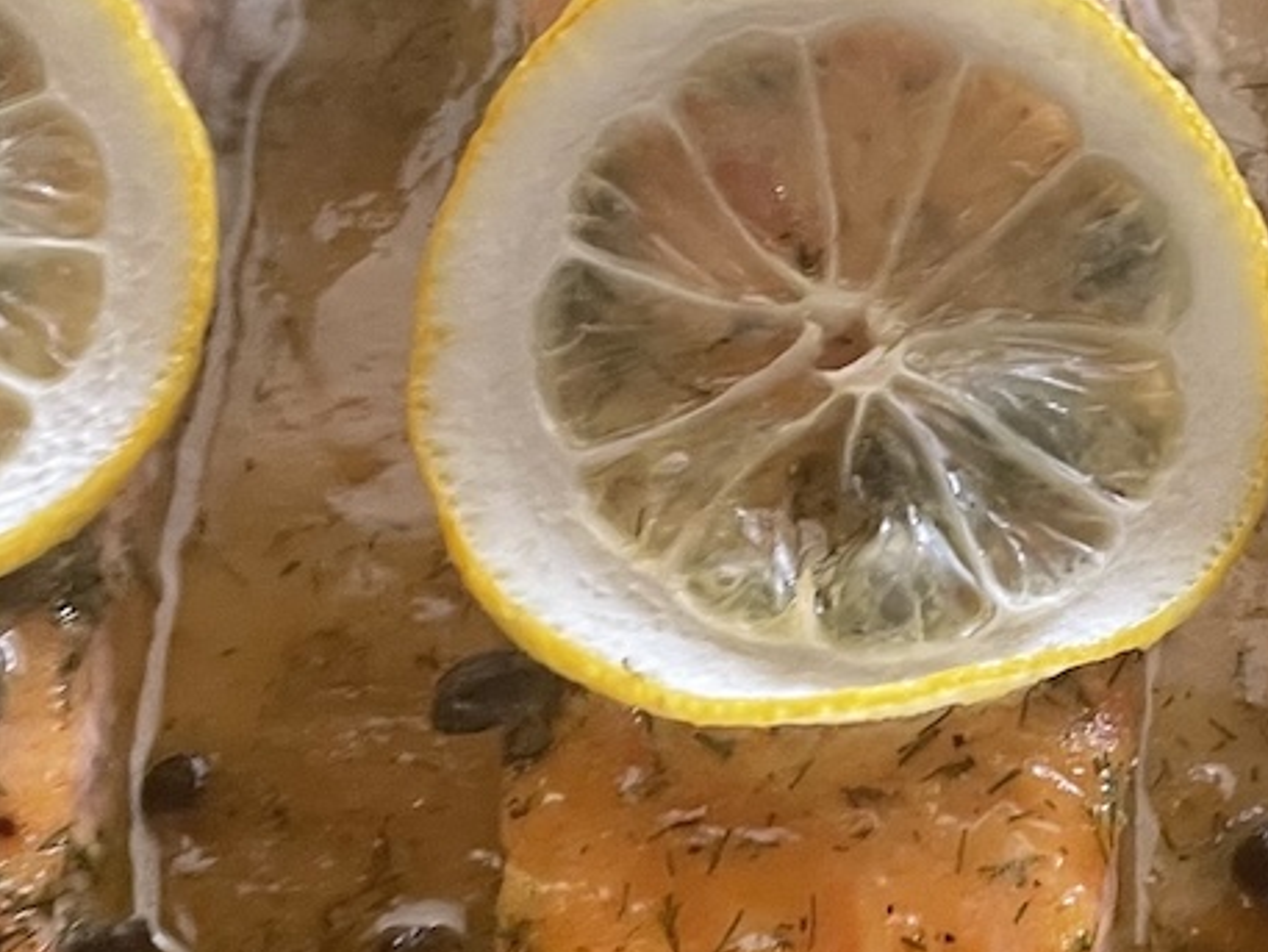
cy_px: 594
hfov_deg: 20.7
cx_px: 1326
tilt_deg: -57.8
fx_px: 3334
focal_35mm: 91
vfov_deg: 16.2
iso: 160
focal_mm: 4.2
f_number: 1.6
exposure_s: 1/60
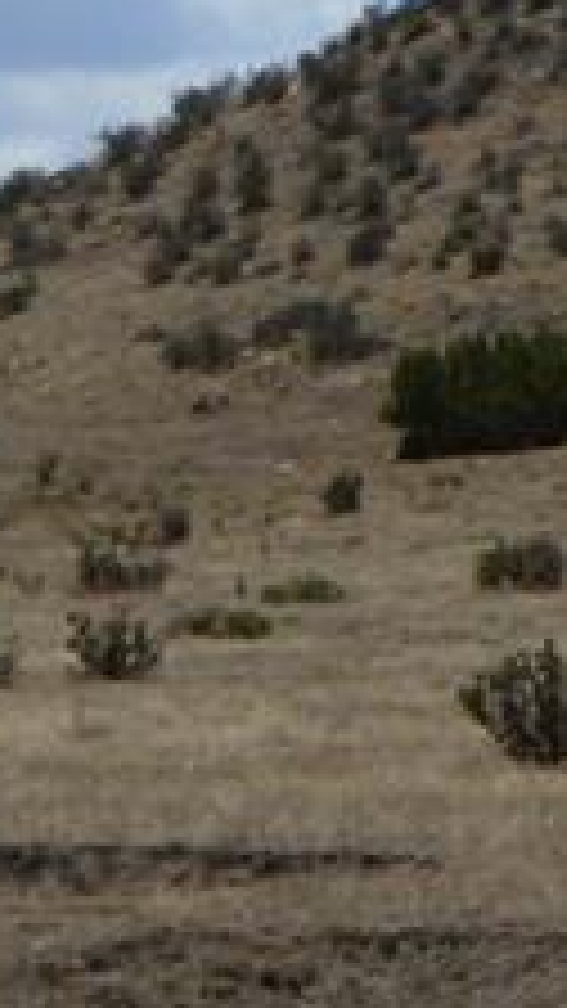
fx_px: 10210
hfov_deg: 3.0
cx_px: 2822
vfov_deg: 5.5
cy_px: -893
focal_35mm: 382
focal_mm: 34
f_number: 11
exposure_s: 1/500
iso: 180
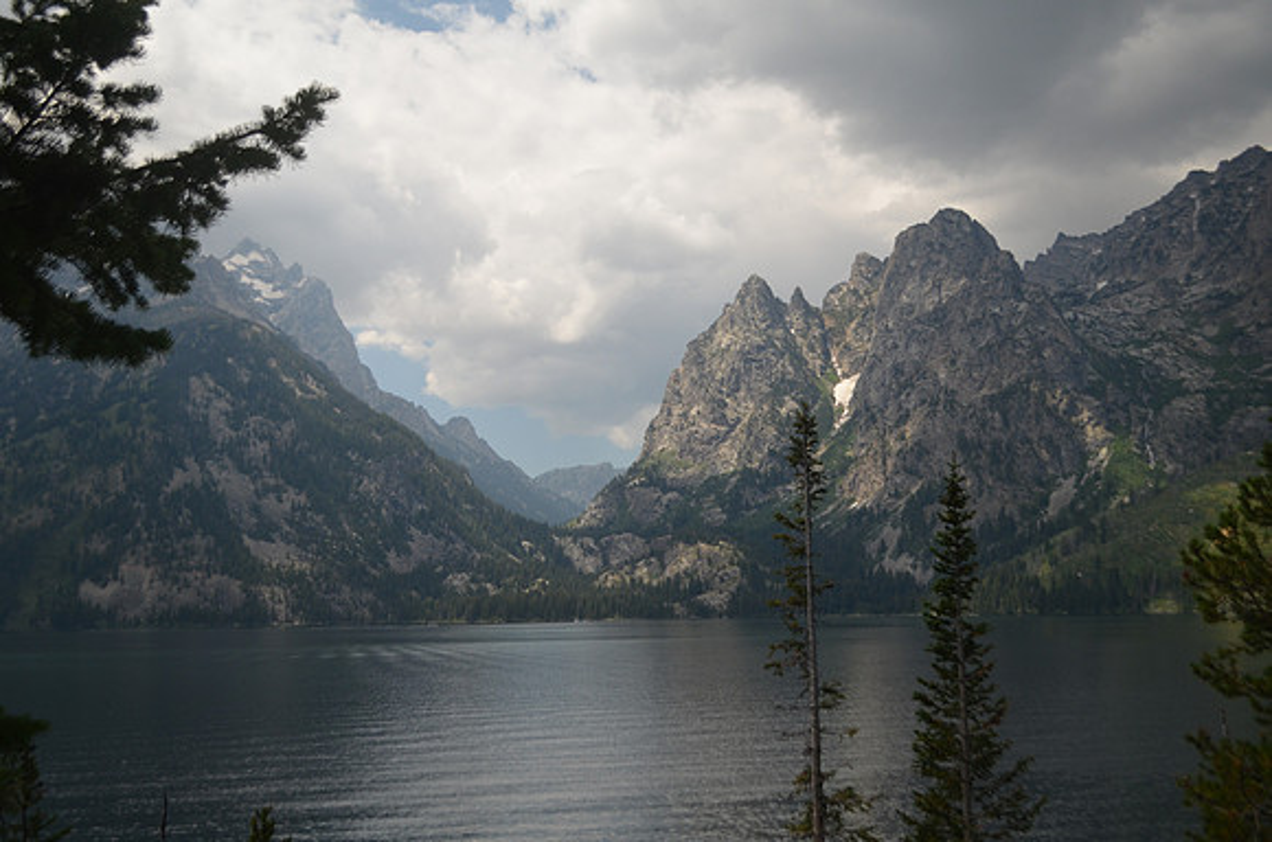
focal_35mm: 36
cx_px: 636
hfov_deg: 53.2
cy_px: 421
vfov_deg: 36.7
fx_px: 1269
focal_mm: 24
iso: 400
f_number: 4.5
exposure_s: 1/1000
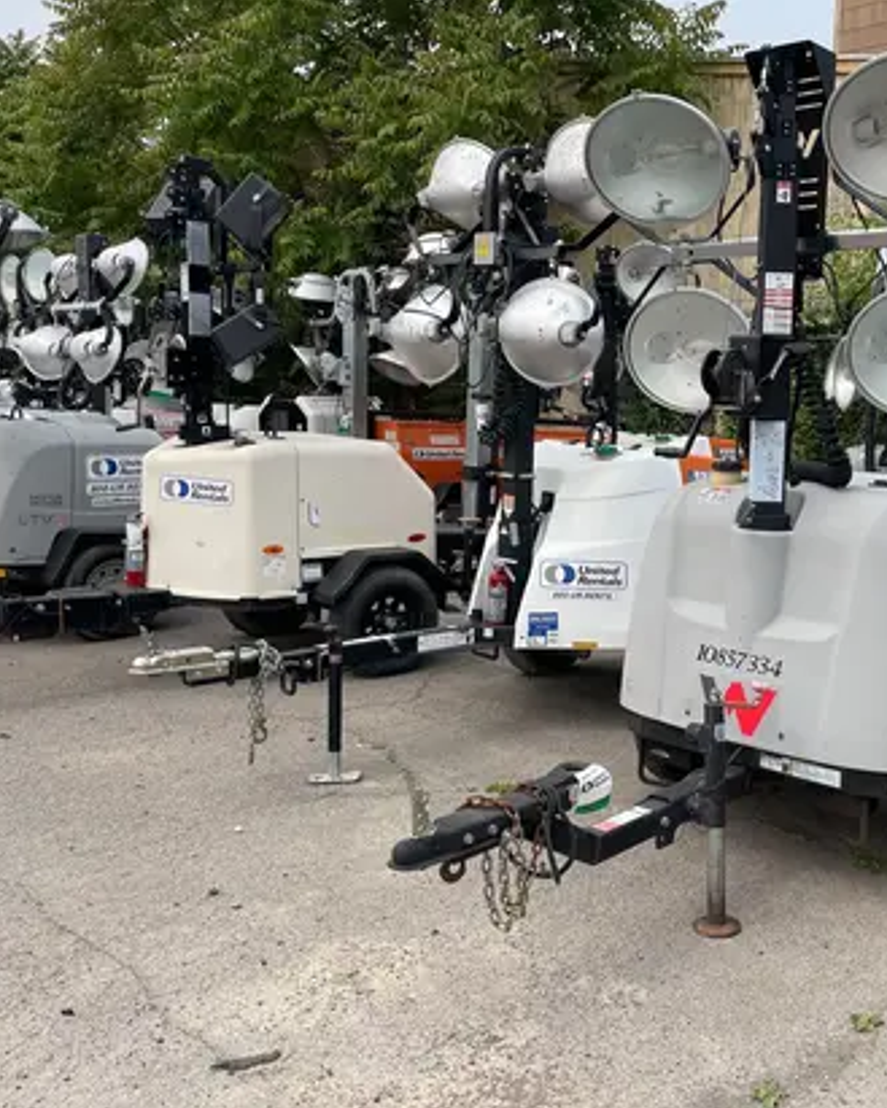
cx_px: 663
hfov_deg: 42.1
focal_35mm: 34
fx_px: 1115
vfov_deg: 52.8
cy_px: 554
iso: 50
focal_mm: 4.2
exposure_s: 1/2959
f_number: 1.6
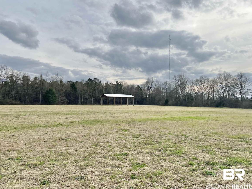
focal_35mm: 29
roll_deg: -0.2
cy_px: 94
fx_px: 211
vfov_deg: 48.2
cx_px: 129
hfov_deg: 61.7
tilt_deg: +1.2
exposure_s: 1/4115
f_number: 1.5
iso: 50
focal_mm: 5.7
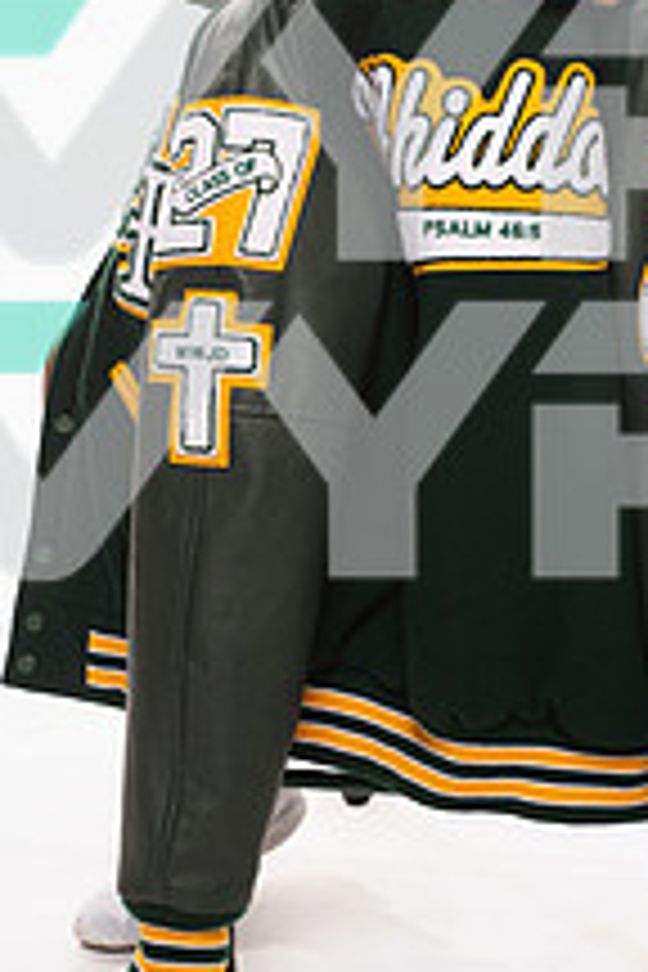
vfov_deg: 20.9
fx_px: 2592
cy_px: 126
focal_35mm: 96
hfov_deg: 14.2
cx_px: 490
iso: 640
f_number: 7.1
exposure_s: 1/400
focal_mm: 46
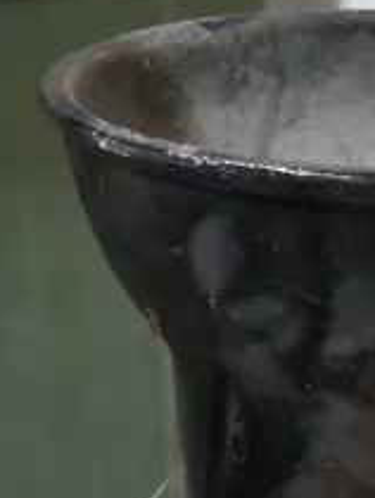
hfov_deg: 9.5
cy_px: 612
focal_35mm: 156
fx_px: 2249
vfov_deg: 12.3
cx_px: 246
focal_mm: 16
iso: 1250
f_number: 3.6
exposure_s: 1/60
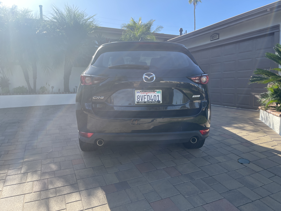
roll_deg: -0.3
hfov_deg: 69.4
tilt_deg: -5.0
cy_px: 106
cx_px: 140
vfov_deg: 54.9
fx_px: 203
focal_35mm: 25
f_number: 1.6
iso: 32
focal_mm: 5.1
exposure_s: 1/1152
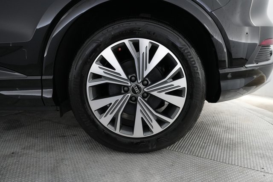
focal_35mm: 24
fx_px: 182
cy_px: 91
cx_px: 136
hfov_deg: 73.8
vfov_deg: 53.1
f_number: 2.8
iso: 4000
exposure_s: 1/160
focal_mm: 24
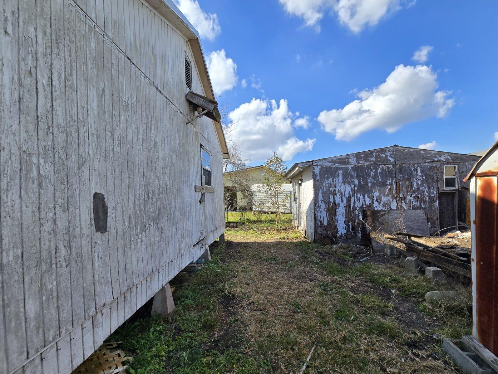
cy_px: 195
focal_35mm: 14
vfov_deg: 85.6
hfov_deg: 102.0
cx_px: 256
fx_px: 201
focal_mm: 2.2
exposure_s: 1/1775
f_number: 2.2
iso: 50
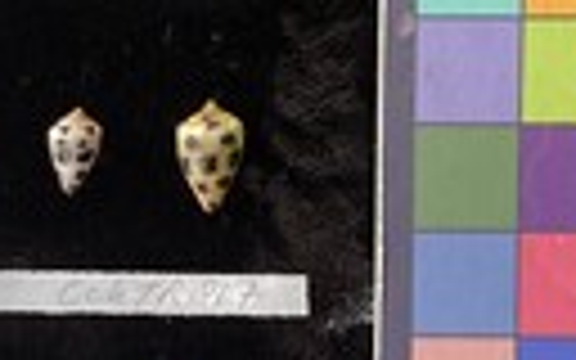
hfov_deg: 24.6
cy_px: 304
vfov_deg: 15.4
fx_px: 1319
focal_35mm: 84
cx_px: 279
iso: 64
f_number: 1.8
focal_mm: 3
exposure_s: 1/120
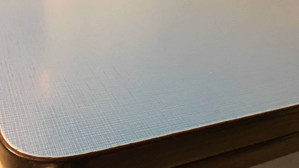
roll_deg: -13.1
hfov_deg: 53.9
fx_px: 293
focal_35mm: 37
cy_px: 111
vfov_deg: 31.8
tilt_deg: -35.1
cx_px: 165
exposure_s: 1/4
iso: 160
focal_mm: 4.15
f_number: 2.2
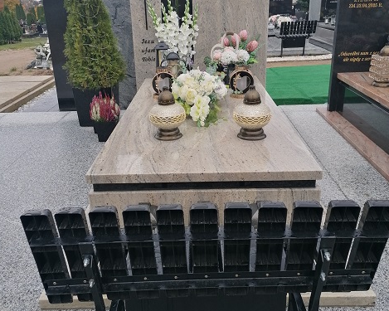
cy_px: 131
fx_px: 414
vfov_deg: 41.0
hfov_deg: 50.3
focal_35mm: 36
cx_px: 191
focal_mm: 4.75
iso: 50
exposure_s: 1/189
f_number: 1.8
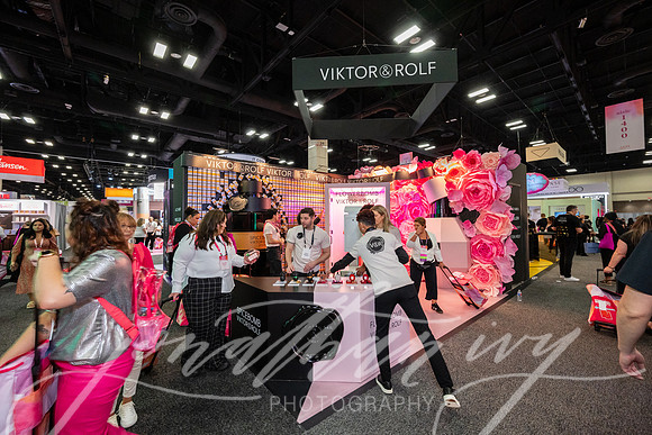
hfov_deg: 104.2
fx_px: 254
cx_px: 326
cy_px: 218
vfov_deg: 81.2
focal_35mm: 14
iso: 2000
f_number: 5.6
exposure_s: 1/100
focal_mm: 14
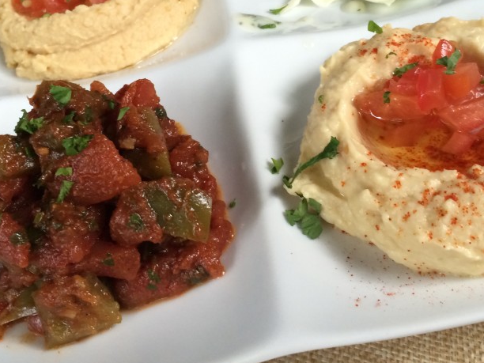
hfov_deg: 38.8
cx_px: 272
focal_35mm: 49
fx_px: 685
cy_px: 102
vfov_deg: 29.3
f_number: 2.2
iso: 50
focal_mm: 4.12
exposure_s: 1/30
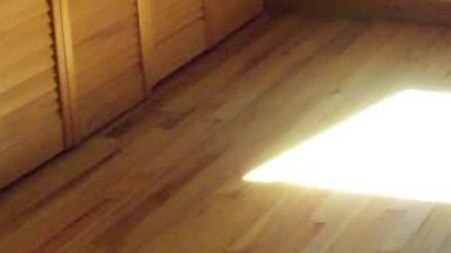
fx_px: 1195
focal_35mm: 100
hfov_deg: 18.9
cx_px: 674
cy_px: -122
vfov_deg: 11.6
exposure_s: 1/30
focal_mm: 5.2
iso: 320
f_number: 3.4
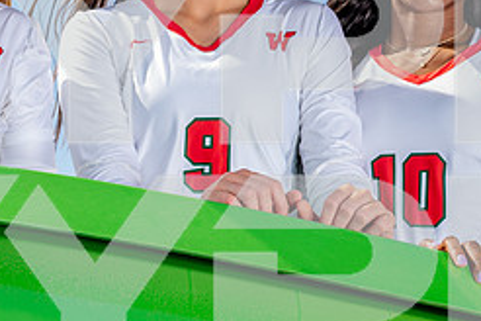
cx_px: 182
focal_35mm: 111
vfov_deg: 12.3
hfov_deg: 18.4
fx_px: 1483
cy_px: 42
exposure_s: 1/125
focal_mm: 47
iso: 100
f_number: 8
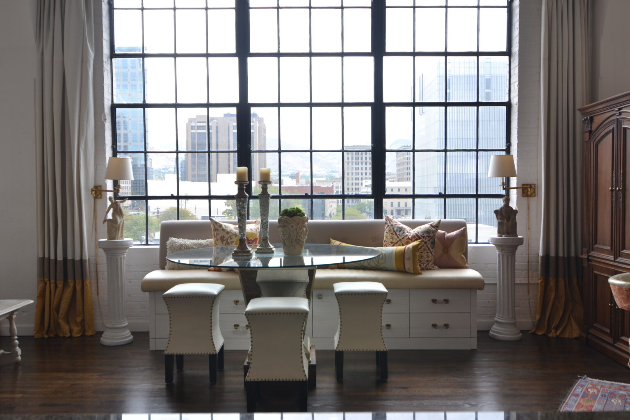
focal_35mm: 33
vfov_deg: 40.0
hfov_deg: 57.2
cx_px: 315
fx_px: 577
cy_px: 210
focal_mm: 22
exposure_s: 1/50
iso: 100
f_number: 5.6
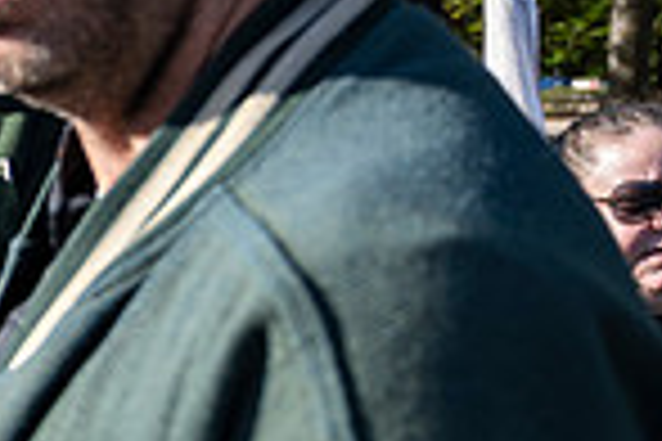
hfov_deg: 17.0
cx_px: -590
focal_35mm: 95
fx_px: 1747
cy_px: 308
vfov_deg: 14.4
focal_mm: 24
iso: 125
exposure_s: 1/500
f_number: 4
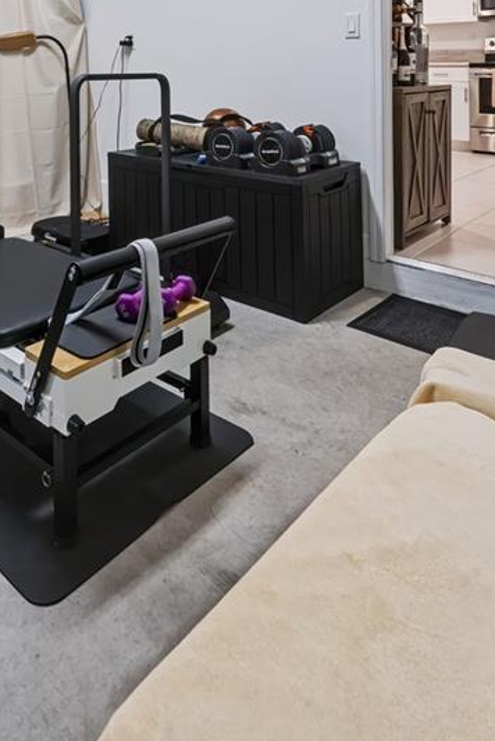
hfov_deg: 45.7
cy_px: 26
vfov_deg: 54.8
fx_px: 556
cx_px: 103
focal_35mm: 27
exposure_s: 1/50
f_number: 8
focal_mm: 12
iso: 400
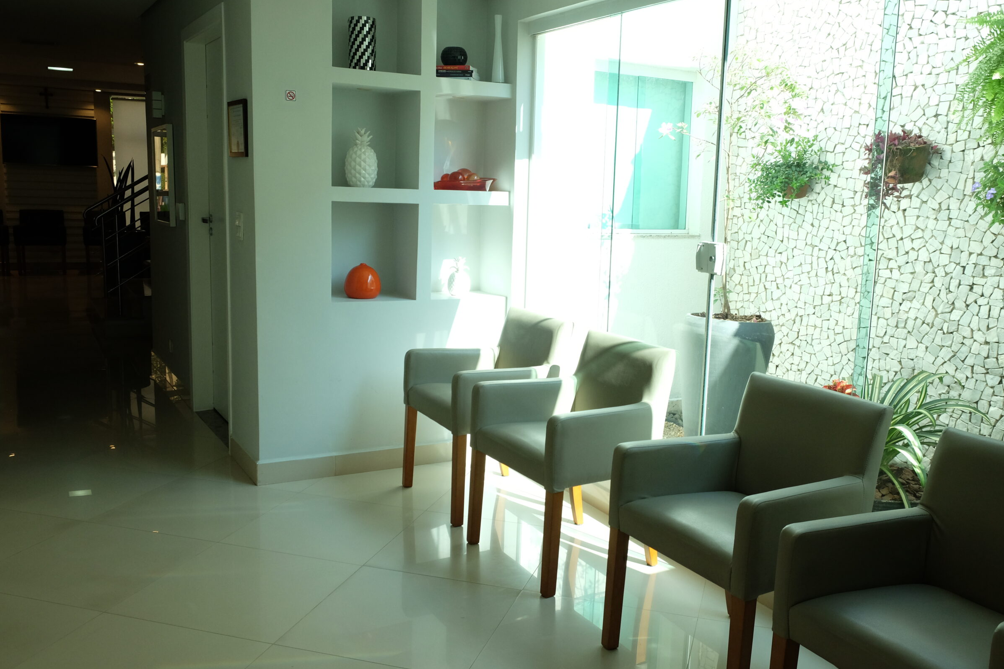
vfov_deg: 42.3
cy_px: 326
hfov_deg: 60.2
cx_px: 530
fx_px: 865
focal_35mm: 31
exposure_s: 1/125
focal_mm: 19.6
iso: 1000
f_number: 7.1
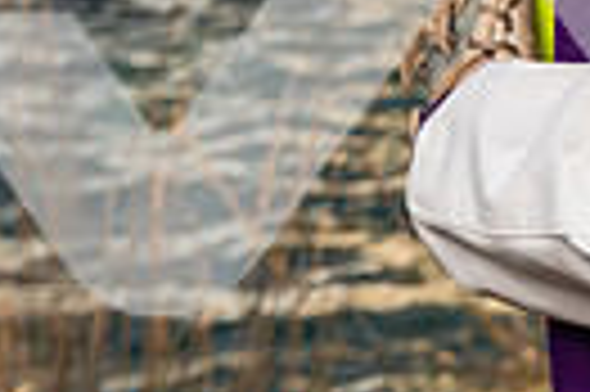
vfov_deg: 7.4
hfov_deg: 11.1
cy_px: -471
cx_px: 932
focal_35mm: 177
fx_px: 2897
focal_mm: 40
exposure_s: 1/250
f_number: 5.6
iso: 160
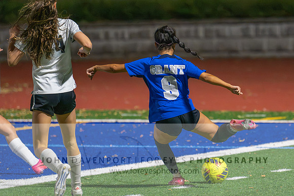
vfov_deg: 4.8
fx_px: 2321
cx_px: 201
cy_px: 102
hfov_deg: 7.2
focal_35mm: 284
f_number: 2.8
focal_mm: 175
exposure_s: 1/1000
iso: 14400
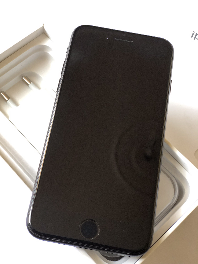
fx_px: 397
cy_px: 132
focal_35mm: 52
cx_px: 99
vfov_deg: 36.8
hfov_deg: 28.0
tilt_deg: -64.3
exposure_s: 1/20
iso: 160
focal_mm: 6
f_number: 2.4
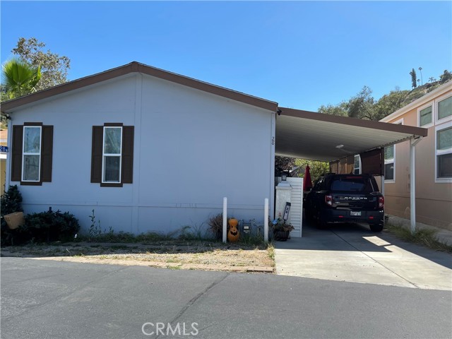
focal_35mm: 25
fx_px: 326
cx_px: 226
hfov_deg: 69.4
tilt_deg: +3.2
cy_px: 170
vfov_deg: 54.9
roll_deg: -1.3
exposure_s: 1/2336
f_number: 1.6
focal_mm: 5.1
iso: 32
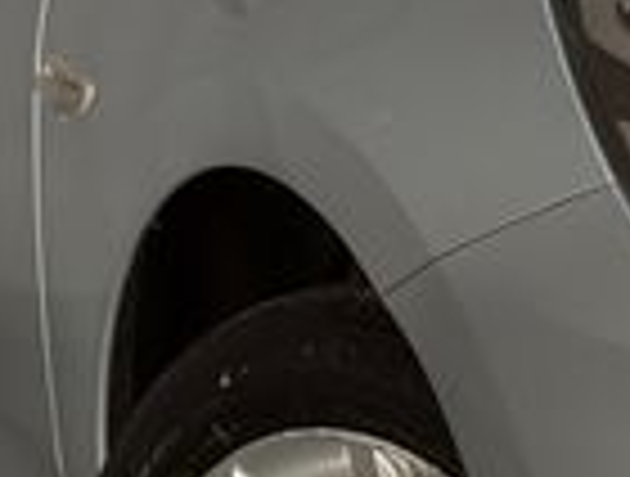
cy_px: 414
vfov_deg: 9.2
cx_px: 729
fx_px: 2940
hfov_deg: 12.0
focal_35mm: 161
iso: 80
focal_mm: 6.76
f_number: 1.78
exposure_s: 1/51
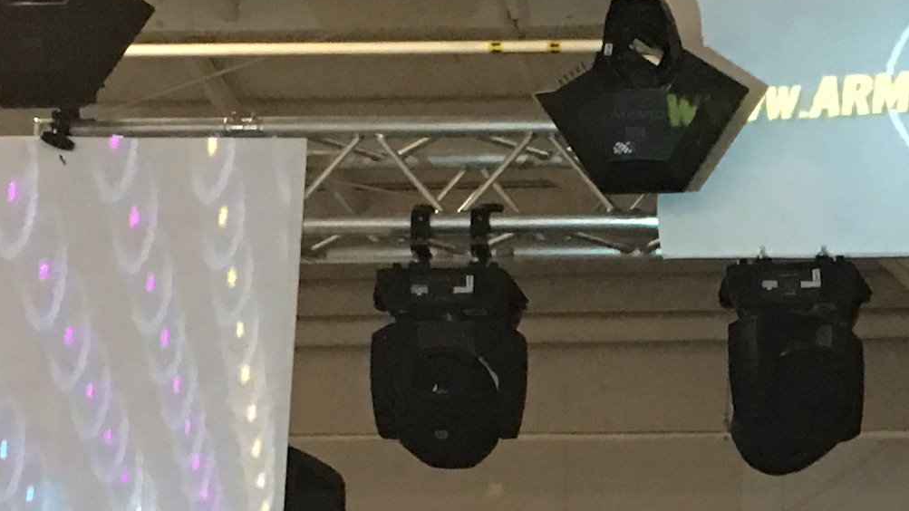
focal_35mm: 127
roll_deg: -0.5
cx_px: 1026
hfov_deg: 16.3
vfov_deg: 9.4
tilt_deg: +10.7
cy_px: 634
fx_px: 3061
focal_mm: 4.15
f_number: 2.2
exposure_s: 1/4
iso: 64
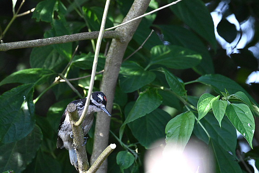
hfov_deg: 3.4
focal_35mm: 600
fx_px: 4317
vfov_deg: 2.3
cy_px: 86
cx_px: 130
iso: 6400
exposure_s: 1/1600
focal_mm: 600
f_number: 6.3
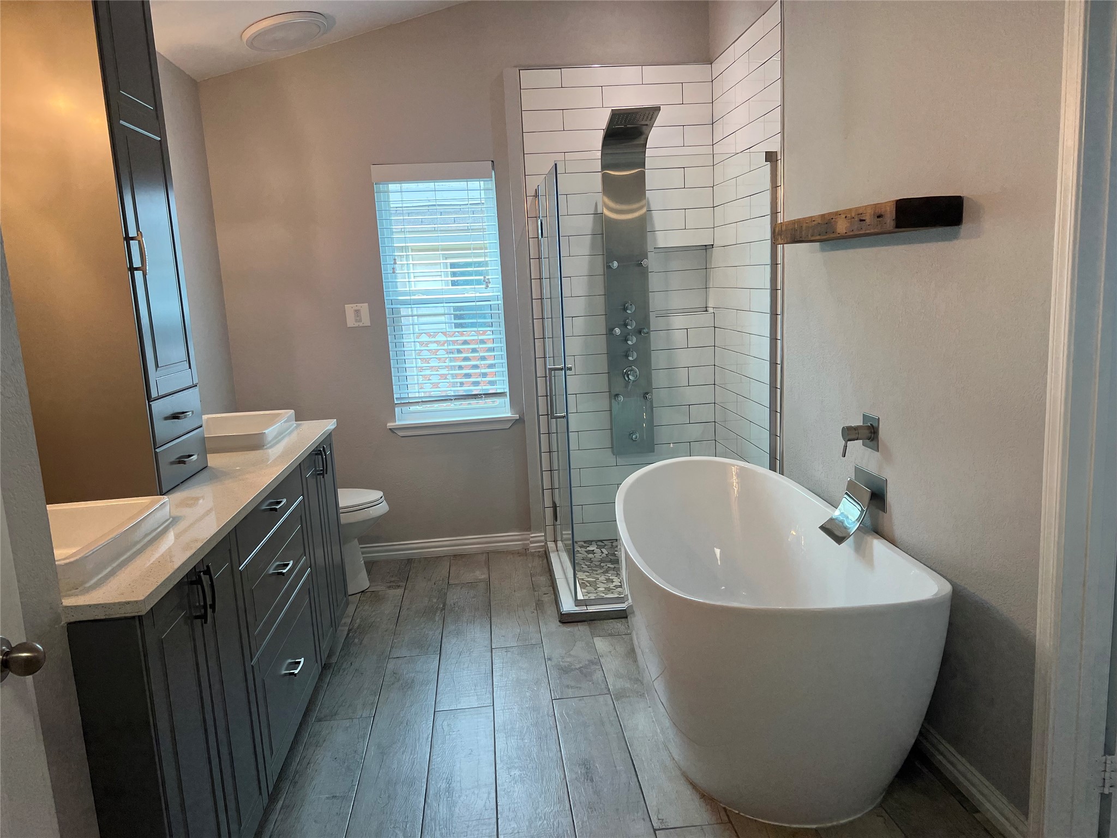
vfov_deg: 53.1
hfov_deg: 67.3
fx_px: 839
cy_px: 419
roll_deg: +2.3
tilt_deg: -9.7
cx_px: 558
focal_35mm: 26
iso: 64
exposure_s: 1/121
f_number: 1.5
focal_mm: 5.7
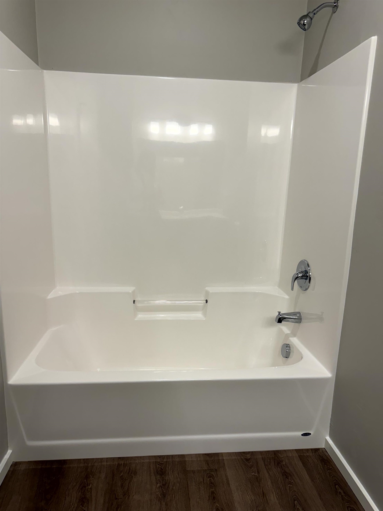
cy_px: 256
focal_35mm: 24
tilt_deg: -11.4
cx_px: 192
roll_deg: -1.5
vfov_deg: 71.6
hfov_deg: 56.8
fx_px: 354
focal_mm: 6.76
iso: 125
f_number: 1.78
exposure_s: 1/120
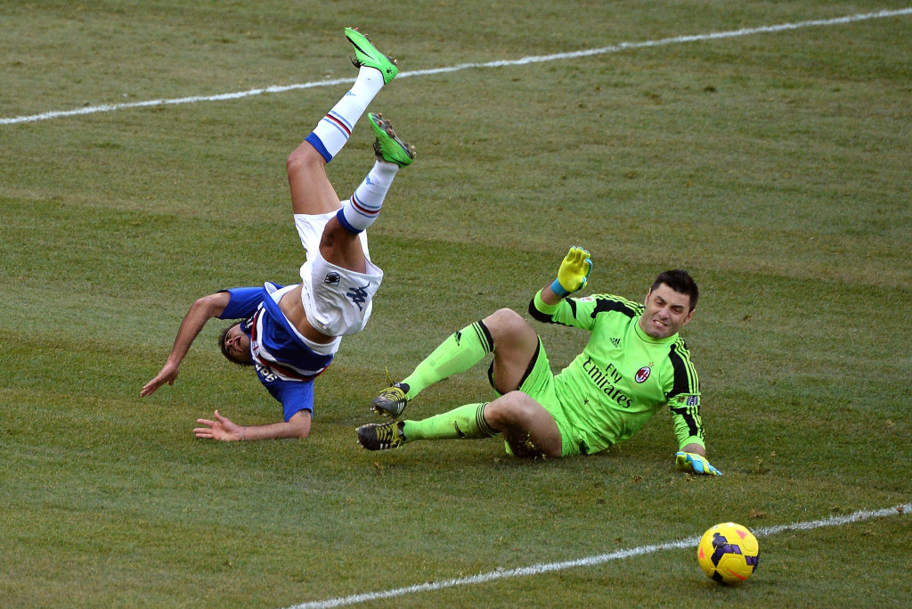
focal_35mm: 360
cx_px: 456
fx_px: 9121
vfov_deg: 3.8
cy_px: 304
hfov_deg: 5.7
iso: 1600
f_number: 5.6
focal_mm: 360
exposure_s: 1/1600
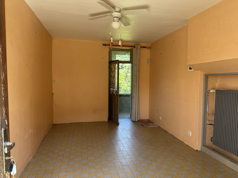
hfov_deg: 71.6
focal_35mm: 24
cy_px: 89
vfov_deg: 56.8
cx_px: 119
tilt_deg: -3.0
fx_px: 165
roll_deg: -1.4
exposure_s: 1/128
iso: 100
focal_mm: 6.86
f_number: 1.78
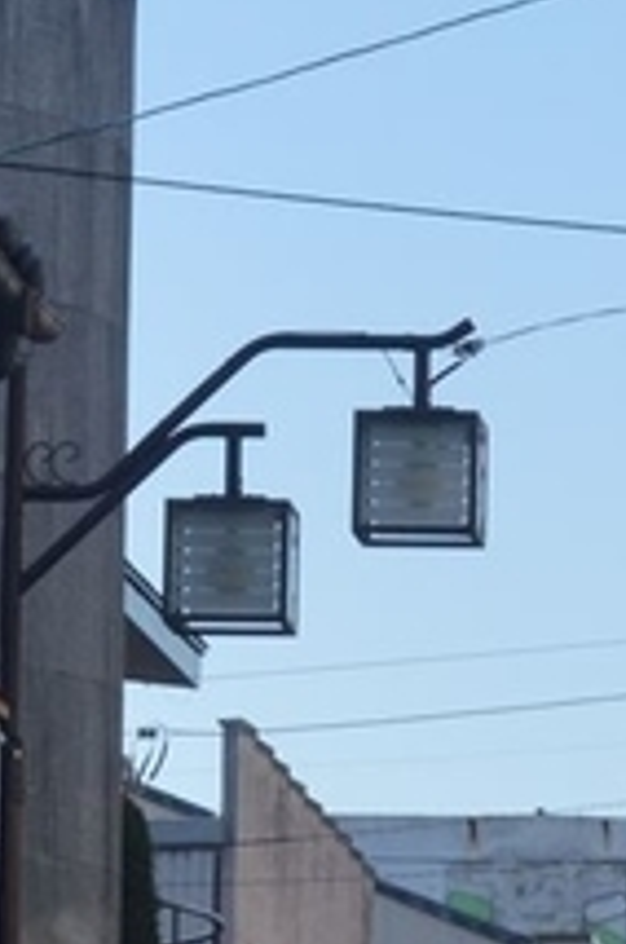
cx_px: 1120
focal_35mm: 320
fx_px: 8373
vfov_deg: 6.4
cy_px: 728
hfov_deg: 4.2
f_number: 10
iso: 400
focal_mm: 38
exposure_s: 1/400
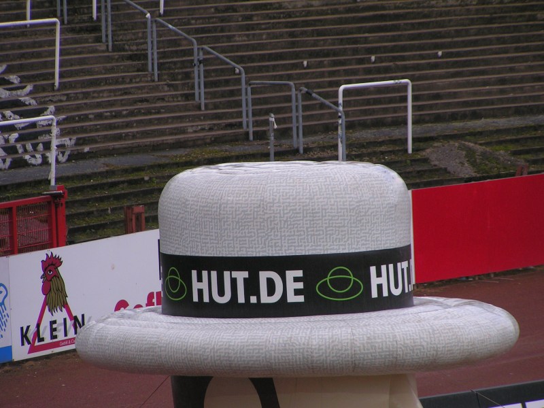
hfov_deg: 7.3
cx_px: 272
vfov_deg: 5.5
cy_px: 204
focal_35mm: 271
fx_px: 4259
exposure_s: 1/320
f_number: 3.5
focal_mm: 41.4
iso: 50
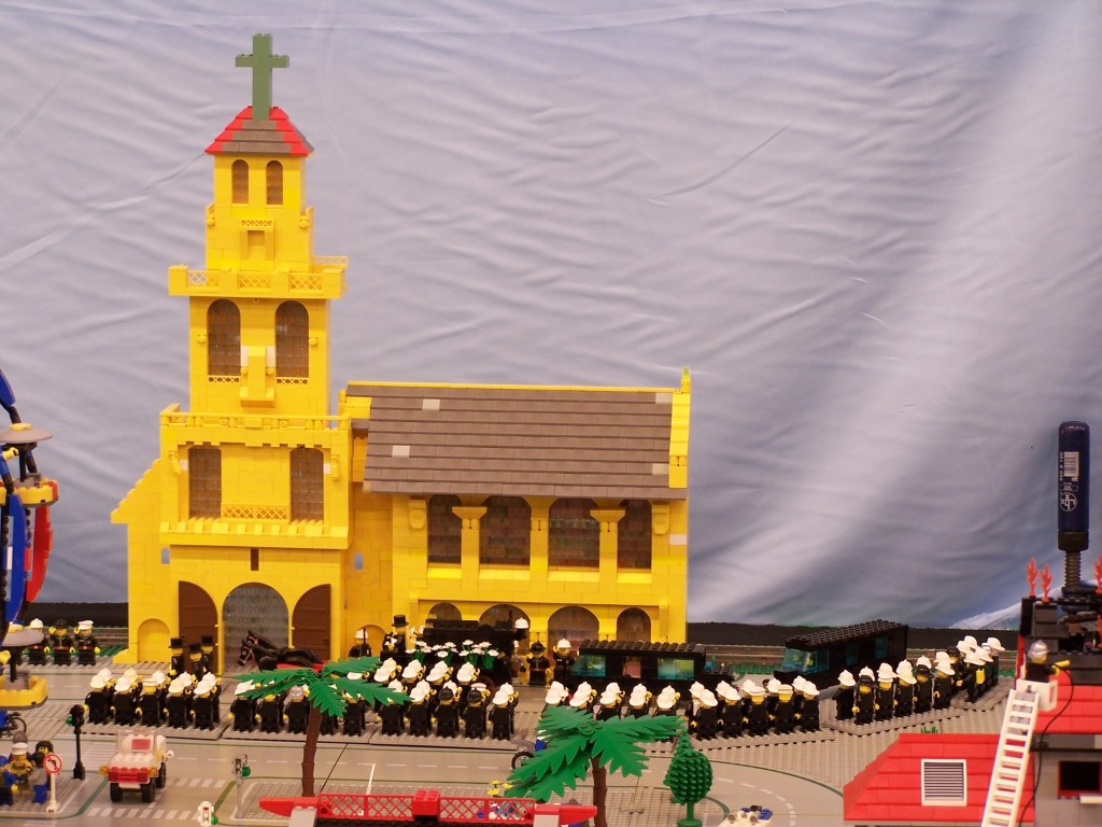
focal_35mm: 105
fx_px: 3343
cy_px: 414
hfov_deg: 18.7
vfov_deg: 14.1
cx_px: 551
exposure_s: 1/3
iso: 80
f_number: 3.2
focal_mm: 17.5
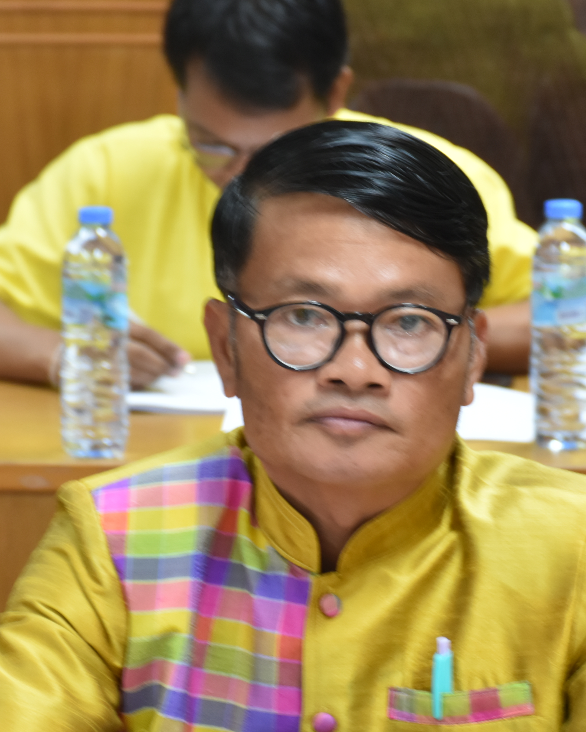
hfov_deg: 7.7
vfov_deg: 9.6
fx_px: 4355
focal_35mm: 201
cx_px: 350
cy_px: 413
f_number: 5
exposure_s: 1/25
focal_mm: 75
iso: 800
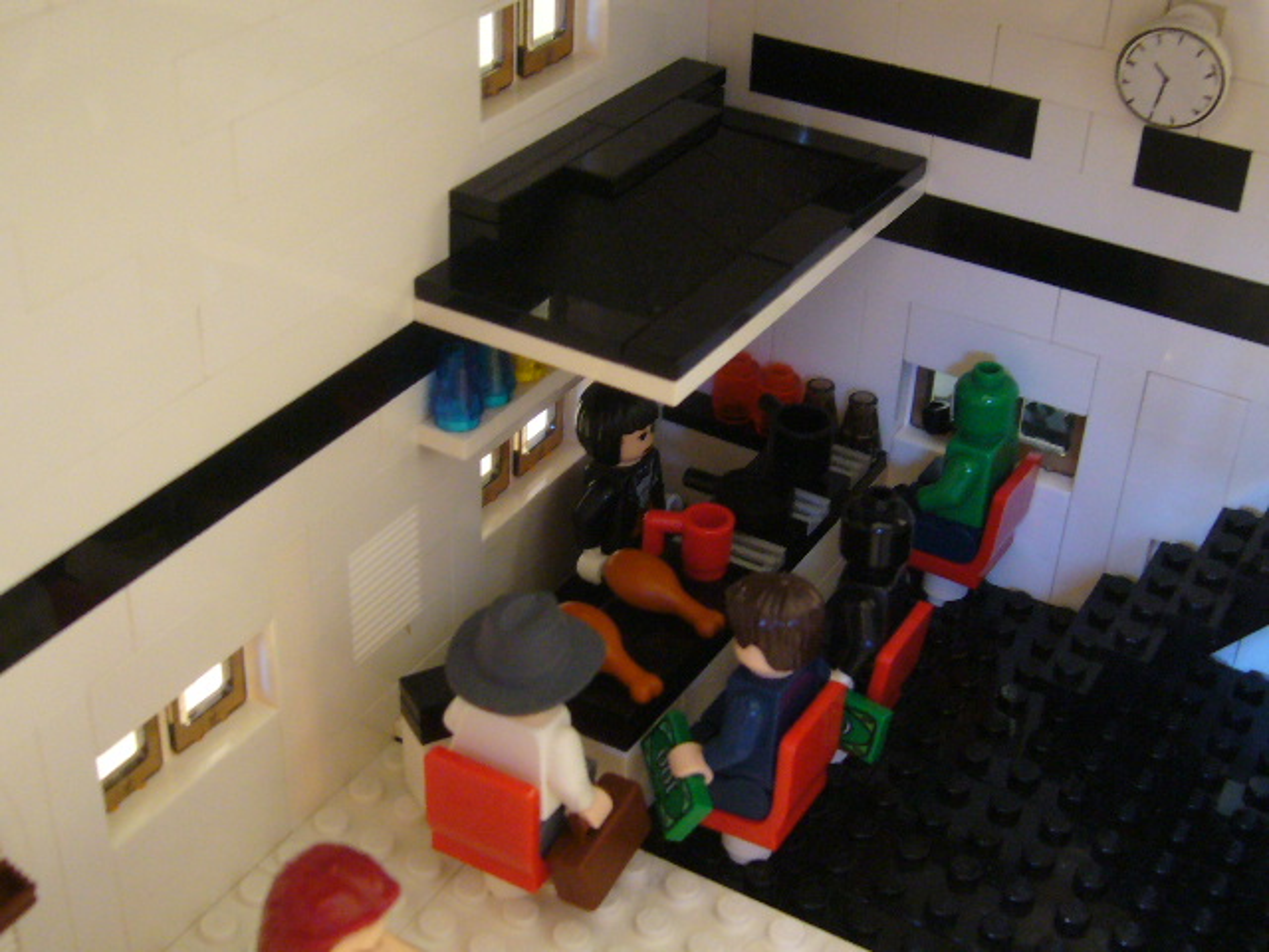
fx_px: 1796
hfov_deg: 38.9
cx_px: 634
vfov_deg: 29.7
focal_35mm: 49
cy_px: 476
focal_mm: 6
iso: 200
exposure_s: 1/8
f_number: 2.9
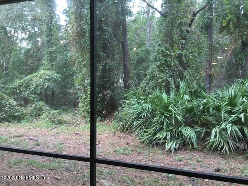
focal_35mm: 29
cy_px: 93
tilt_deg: -0.9
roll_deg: -0.7
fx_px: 208
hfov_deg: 61.7
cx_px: 124
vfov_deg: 48.2
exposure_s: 1/30
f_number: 2.2
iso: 80
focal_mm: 4.15
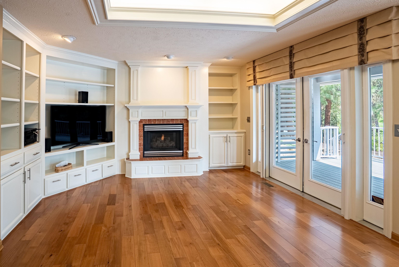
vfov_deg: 73.8
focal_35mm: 16
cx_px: 200
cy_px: 134
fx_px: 177
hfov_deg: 96.7
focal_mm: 16
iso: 400
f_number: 8
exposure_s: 1/500
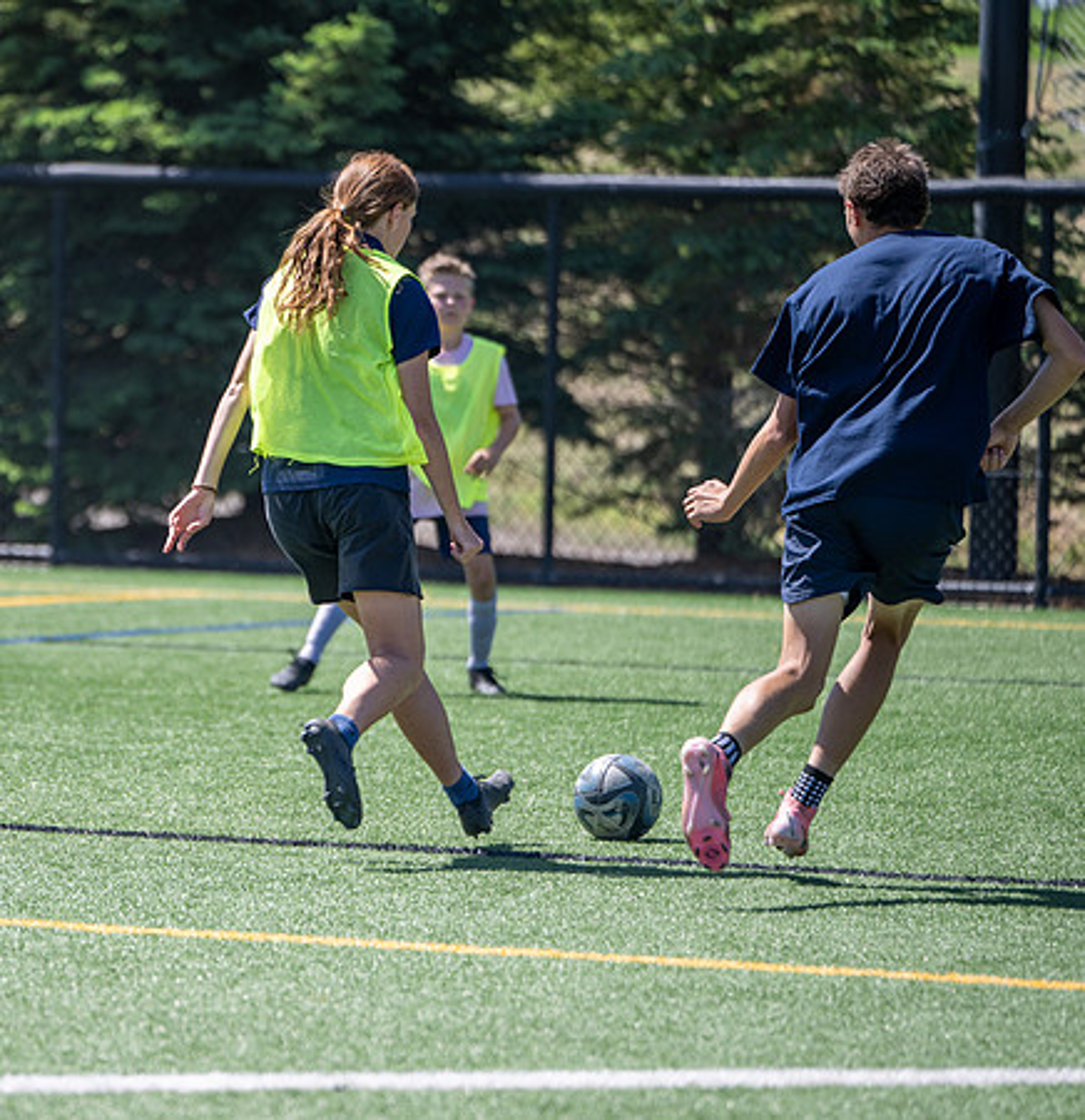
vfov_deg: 7.9
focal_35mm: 225
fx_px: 8103
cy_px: 569
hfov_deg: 7.6
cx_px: 201
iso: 50
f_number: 2.8
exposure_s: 1/800
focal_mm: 165
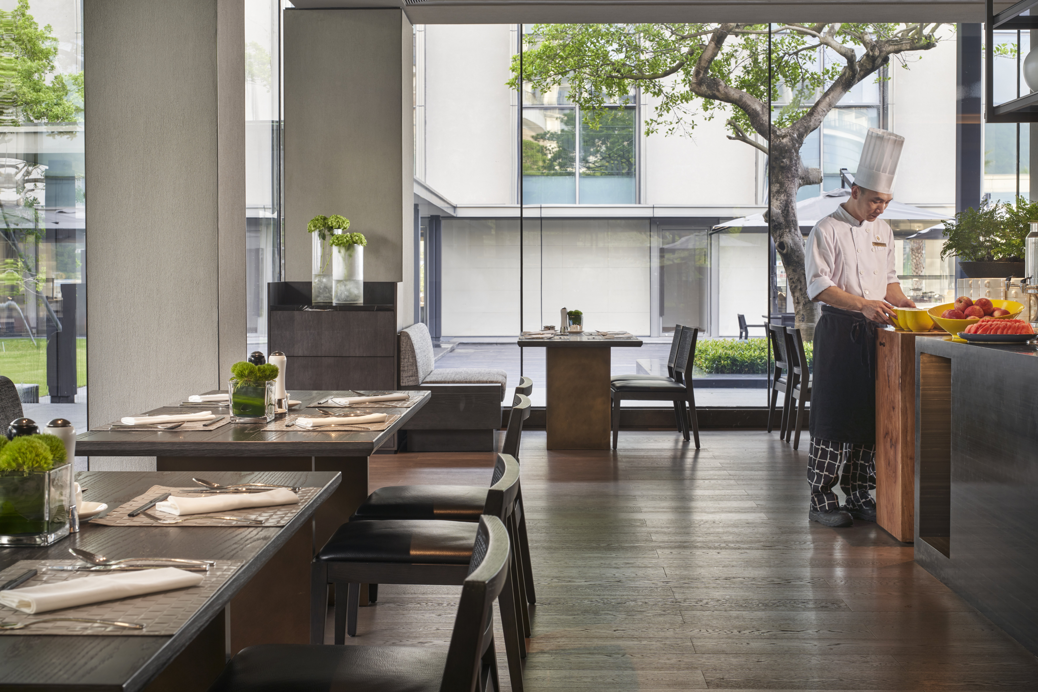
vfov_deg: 27.0
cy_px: 346
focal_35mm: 50
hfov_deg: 39.6
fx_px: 1442
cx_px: 519
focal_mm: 50
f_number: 13
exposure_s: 1/1.25
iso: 200
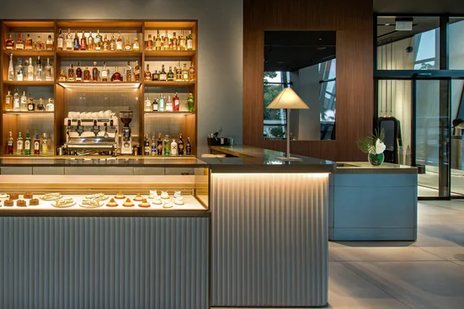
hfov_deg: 72.0
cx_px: 129
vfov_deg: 54.8
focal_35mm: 23
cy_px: 128
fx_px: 296
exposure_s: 1/15
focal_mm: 10
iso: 1000
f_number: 8
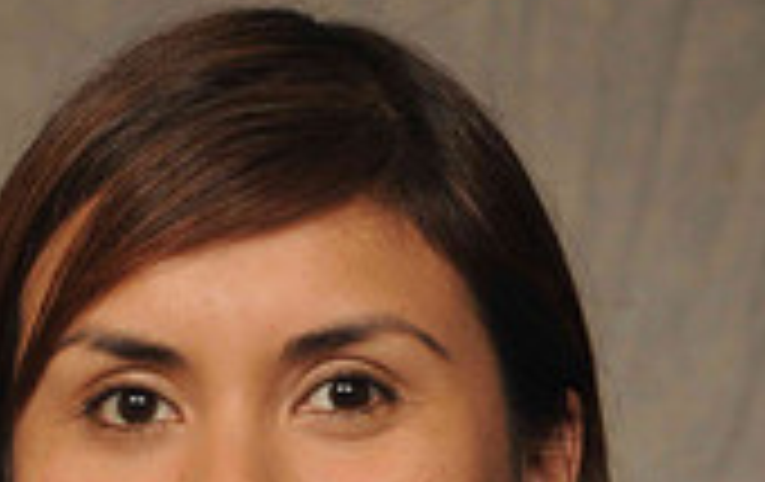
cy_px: 689
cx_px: 254
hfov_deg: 5.0
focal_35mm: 423
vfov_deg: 3.1
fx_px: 8844
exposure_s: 1/125
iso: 200
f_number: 5.6
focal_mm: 105
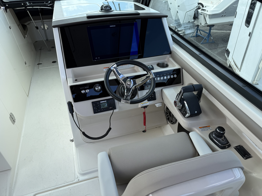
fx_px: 182
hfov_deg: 71.6
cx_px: 131
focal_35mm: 24
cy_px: 98
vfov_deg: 56.8
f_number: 1.78
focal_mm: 6.76
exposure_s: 1/979
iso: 80
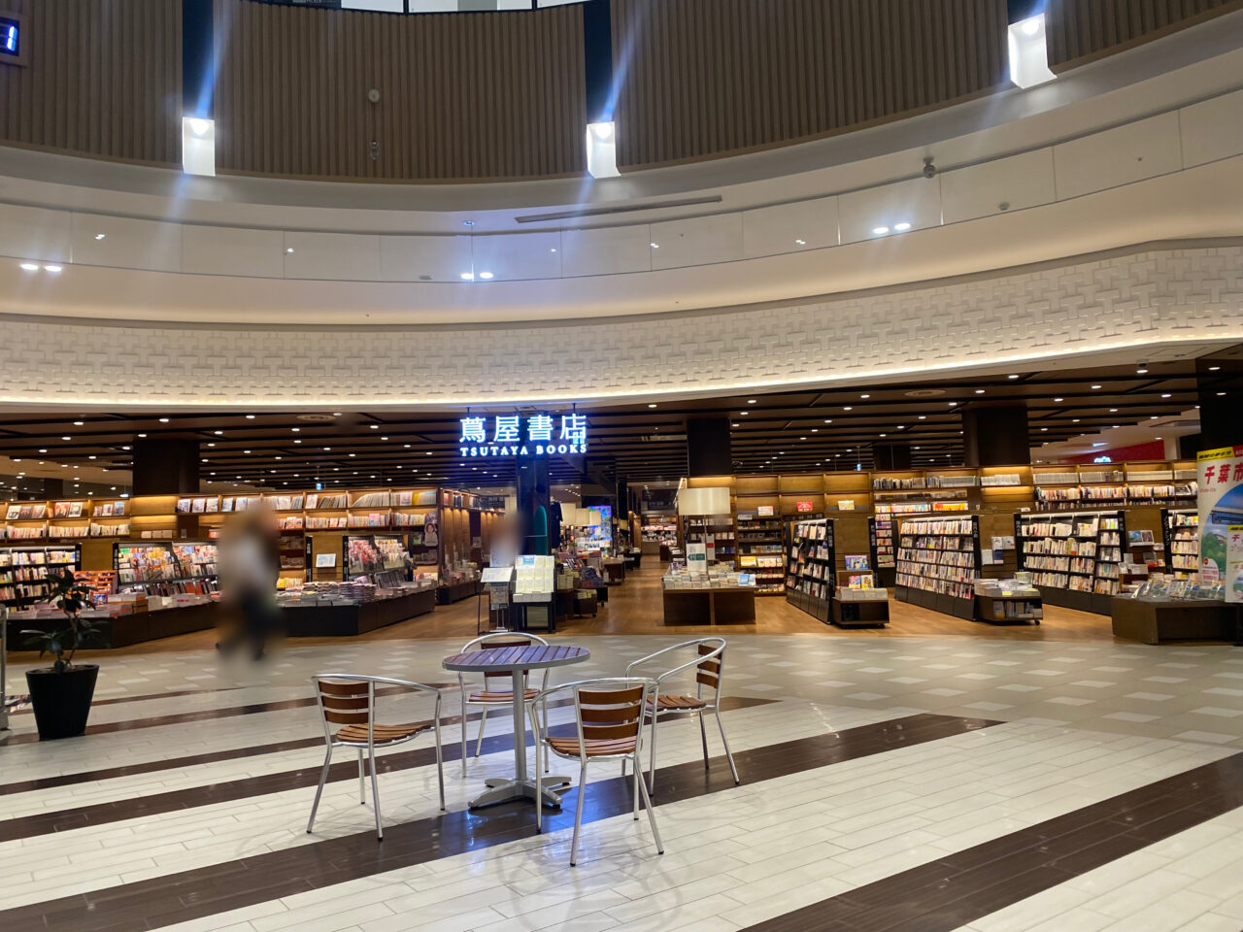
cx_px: 622
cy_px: 466
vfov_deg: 53.1
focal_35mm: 26
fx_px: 934
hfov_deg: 67.3
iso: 100
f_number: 1.8
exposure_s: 1/100
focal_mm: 4.25
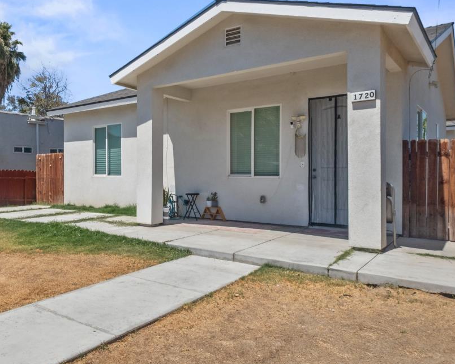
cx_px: 116
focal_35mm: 28
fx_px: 377
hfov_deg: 59.0
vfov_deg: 51.5
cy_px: 202
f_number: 9
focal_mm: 10.5
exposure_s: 1/750
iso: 250
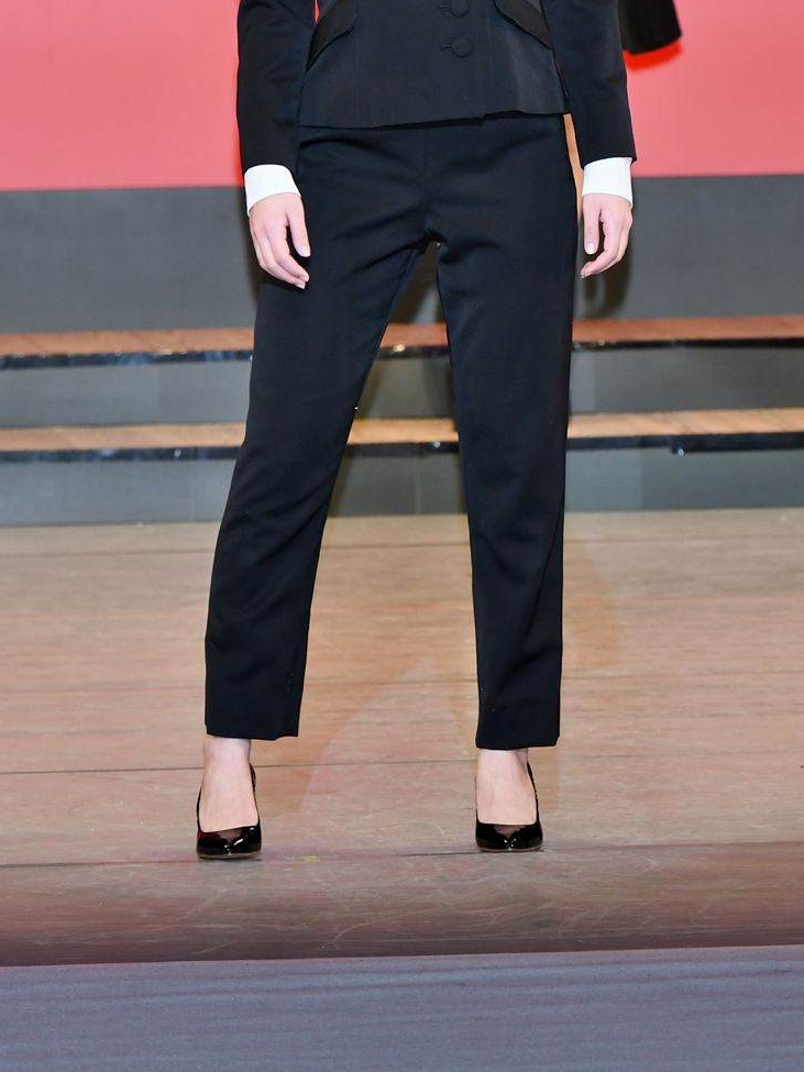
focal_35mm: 426
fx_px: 13195
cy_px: 44
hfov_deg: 3.5
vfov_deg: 4.6
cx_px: 425
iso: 800
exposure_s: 1/250
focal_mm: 150
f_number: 5.6
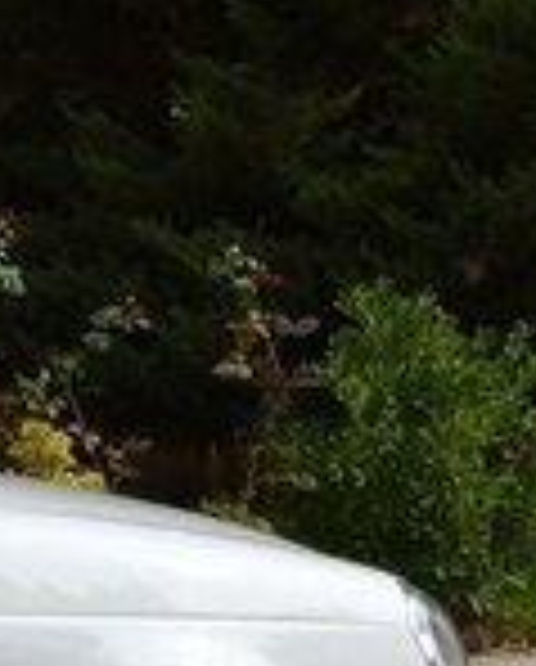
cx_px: -788
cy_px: 472
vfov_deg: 9.0
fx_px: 4211
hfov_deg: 6.9
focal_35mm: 213
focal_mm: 34
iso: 100
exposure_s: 1/250
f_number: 8
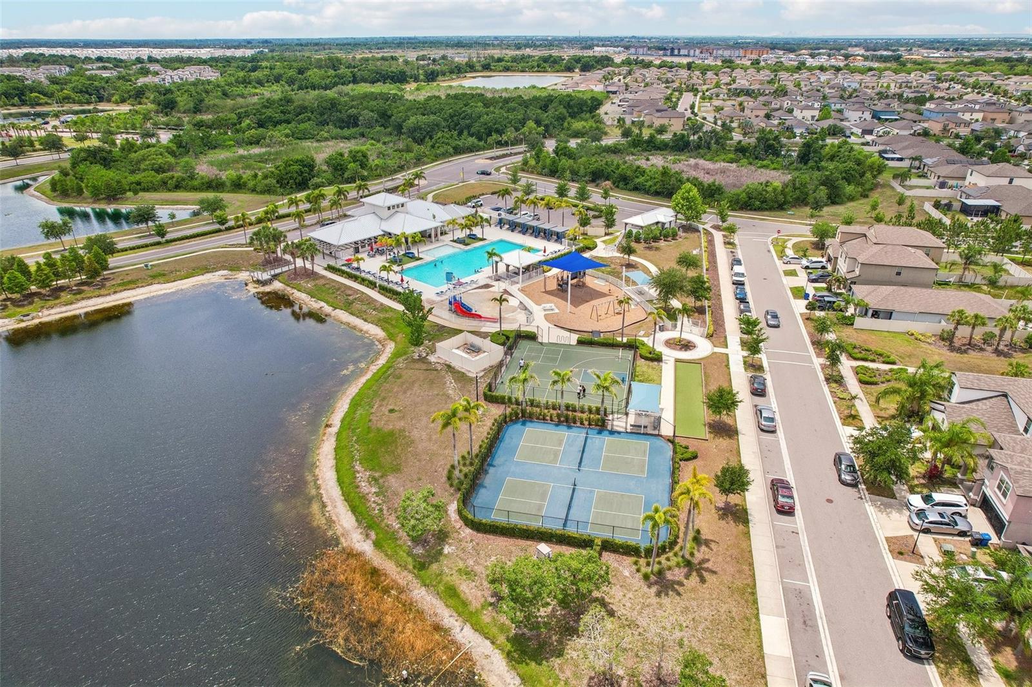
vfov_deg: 57.2
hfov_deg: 78.6
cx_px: 516
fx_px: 630
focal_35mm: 22
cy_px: 344
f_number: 2.8
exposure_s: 1/2500
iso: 150
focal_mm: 8.4
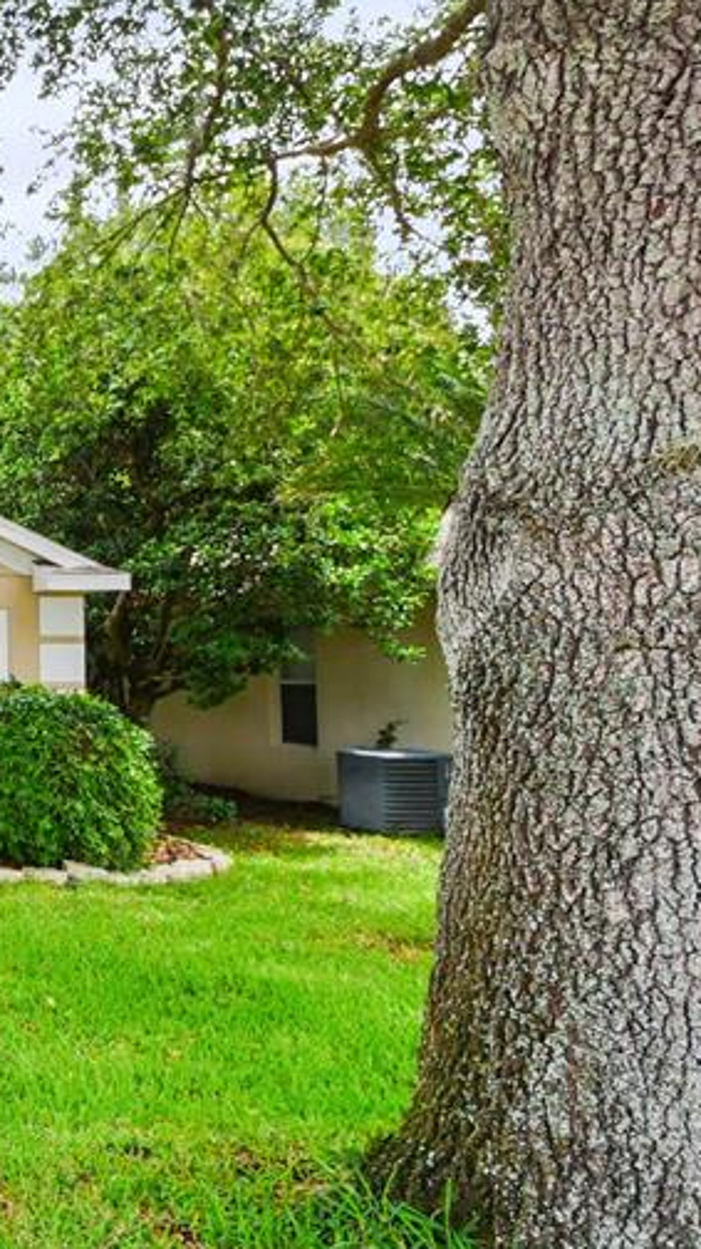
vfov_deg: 62.6
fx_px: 1026
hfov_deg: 22.6
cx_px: -542
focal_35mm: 31
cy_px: 624
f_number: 7.1
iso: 200
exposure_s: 1/320
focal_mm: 7
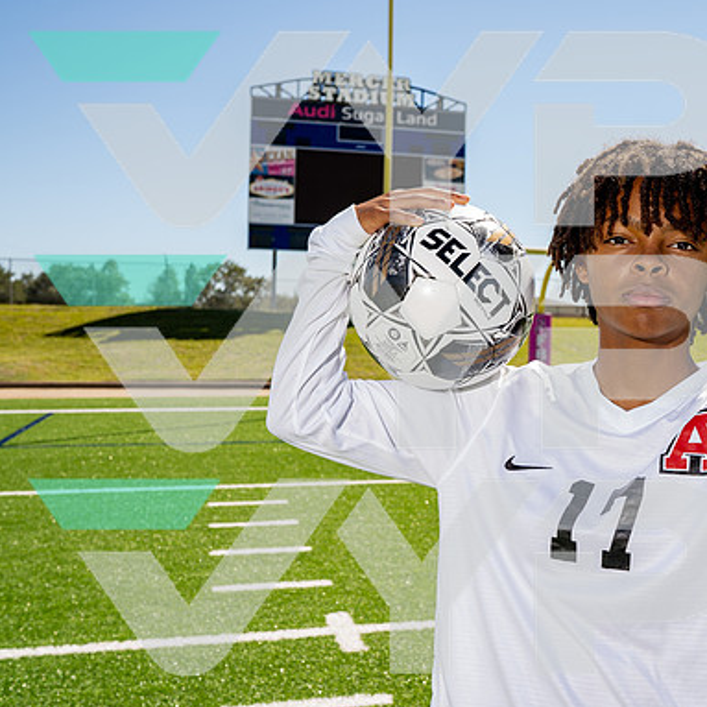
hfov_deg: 36.9
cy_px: 354
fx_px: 1040
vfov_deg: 37.6
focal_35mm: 45
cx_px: 504
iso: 80
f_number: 6.3
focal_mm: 35
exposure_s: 1/250
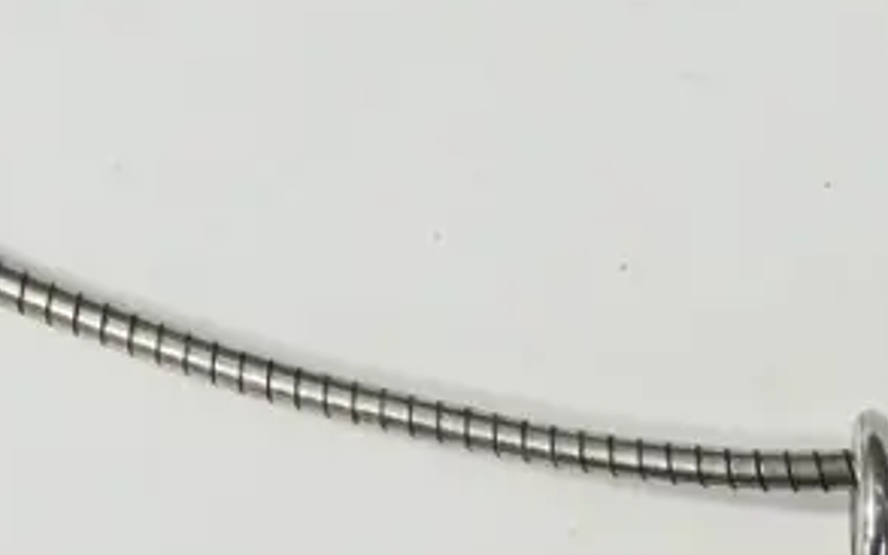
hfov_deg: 4.7
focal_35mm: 445
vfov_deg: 2.9
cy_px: 1031
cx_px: 885
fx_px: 10767
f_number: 5
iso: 3200
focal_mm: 60
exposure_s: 1/160
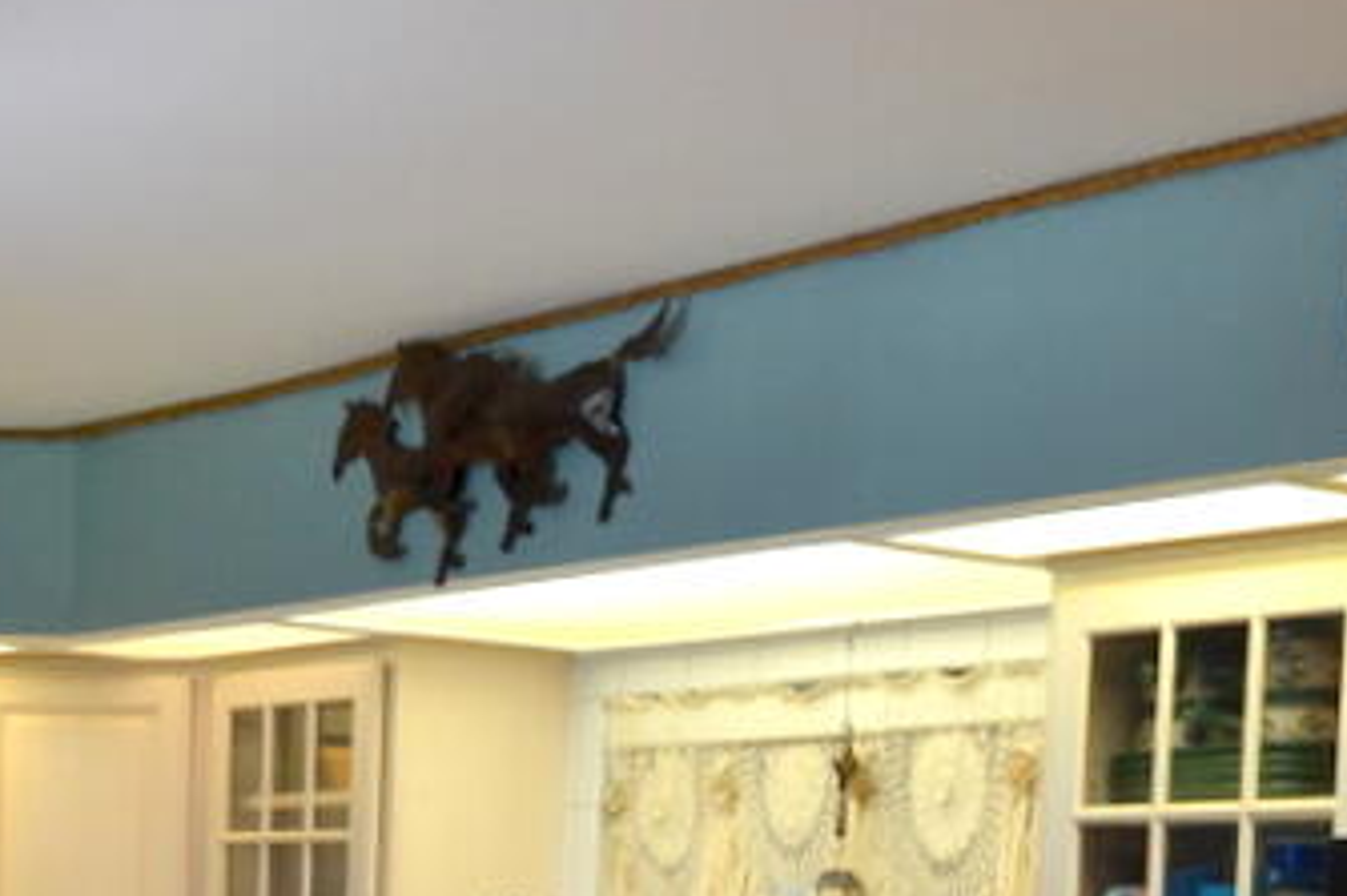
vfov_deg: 14.8
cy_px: 1262
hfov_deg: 23.3
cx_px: 515
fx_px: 3254
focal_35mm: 87
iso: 400
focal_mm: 18
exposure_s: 1/60
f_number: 4
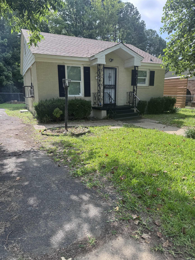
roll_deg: +0.1
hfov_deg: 56.8
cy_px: 130
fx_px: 180
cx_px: 98
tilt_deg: -11.4
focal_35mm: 24
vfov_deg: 71.6
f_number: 1.78
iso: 80
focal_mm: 6.76
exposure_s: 1/1026
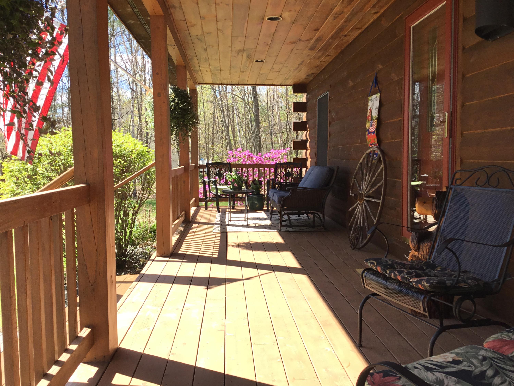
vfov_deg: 45.4
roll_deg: -0.4
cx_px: 257
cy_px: 193
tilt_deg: -4.4
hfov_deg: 58.4
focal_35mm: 31
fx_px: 460
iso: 25
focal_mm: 3.3
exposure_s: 1/382
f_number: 2.4
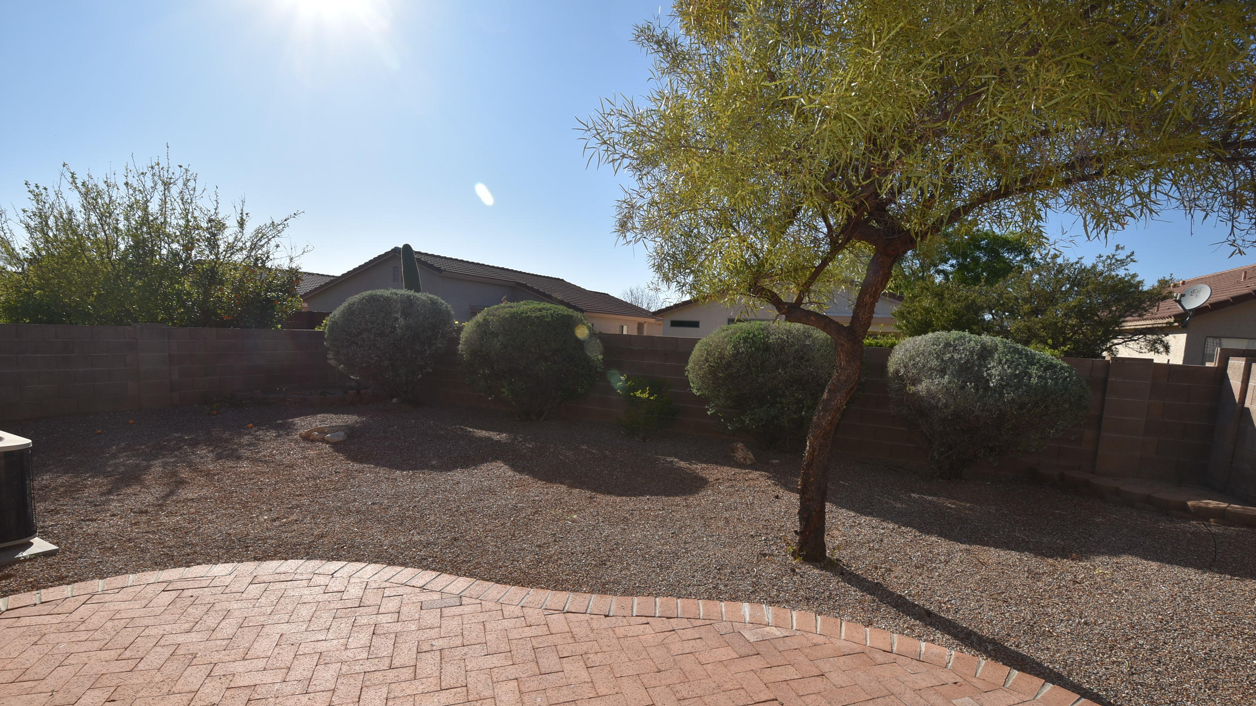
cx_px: 624
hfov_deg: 99.4
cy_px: 398
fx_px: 533
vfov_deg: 66.8
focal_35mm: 16
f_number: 11
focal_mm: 10
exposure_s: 1/200
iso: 100
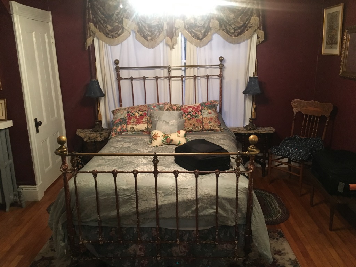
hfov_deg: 61.7
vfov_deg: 48.2
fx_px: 298
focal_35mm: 29
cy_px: 134
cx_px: 178
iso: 200
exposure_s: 1/15
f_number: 2.2
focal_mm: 4.15
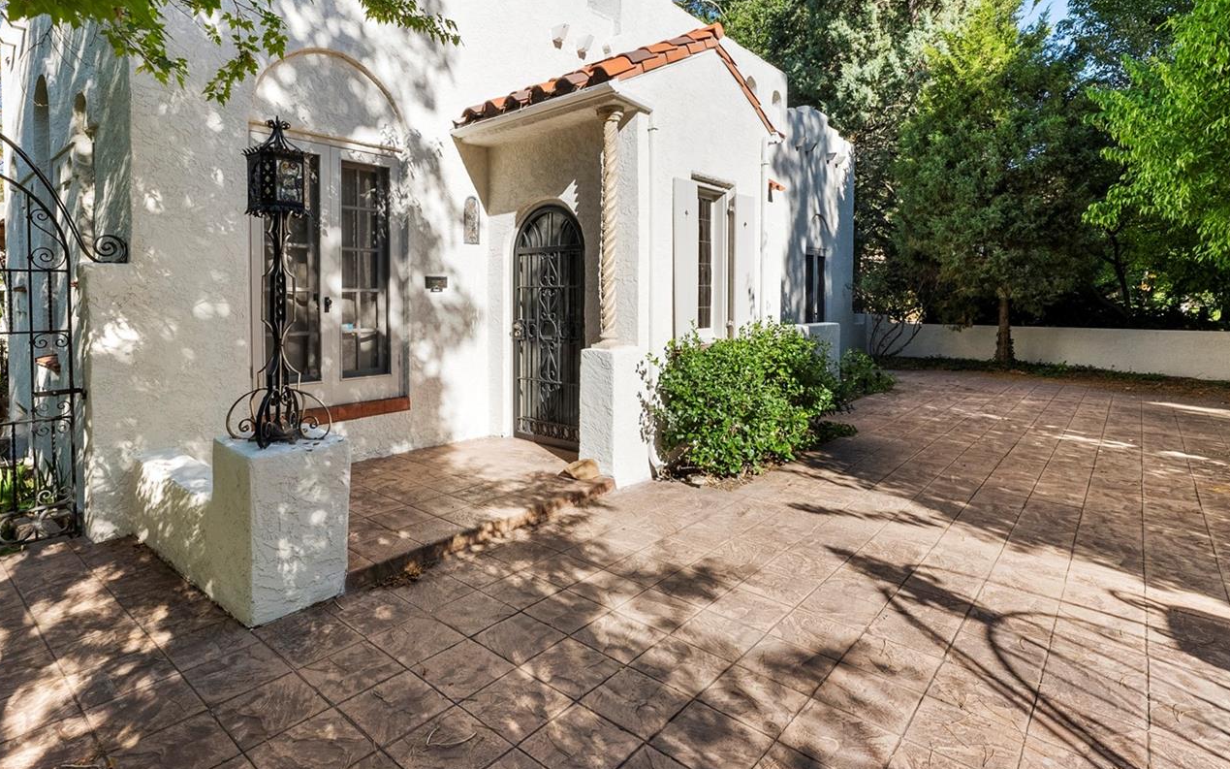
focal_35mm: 18
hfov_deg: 90.9
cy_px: 313
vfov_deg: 64.5
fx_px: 603
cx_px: 562
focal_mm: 14
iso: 640
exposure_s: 1/1600
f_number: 8
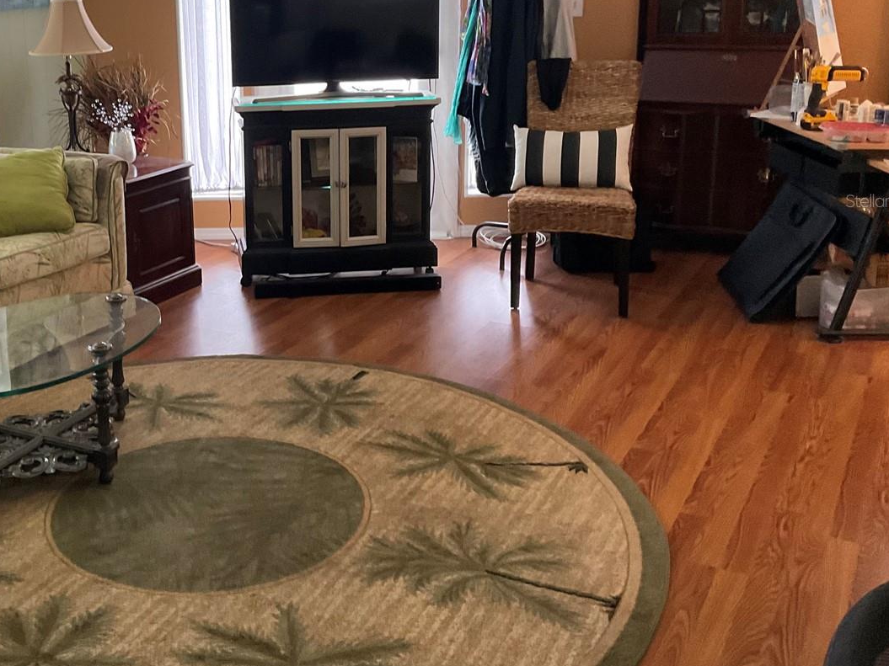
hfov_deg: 42.0
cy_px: 200
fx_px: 1130
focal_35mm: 44
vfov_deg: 32.5
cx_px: 251
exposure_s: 1/60
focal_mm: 3
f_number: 1.8
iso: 160
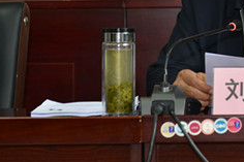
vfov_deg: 7.6
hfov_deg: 11.4
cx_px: 285
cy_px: -38
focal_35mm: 178
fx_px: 1206
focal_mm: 70
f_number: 5.6
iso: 800
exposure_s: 1/60
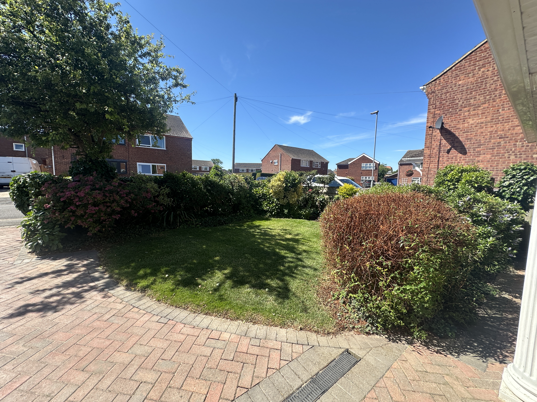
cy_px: 201
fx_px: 217
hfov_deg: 102.1
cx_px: 268
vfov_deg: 85.7
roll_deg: -1.4
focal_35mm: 14
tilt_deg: -5.2
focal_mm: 2.22
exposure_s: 1/1072
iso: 40
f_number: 2.2
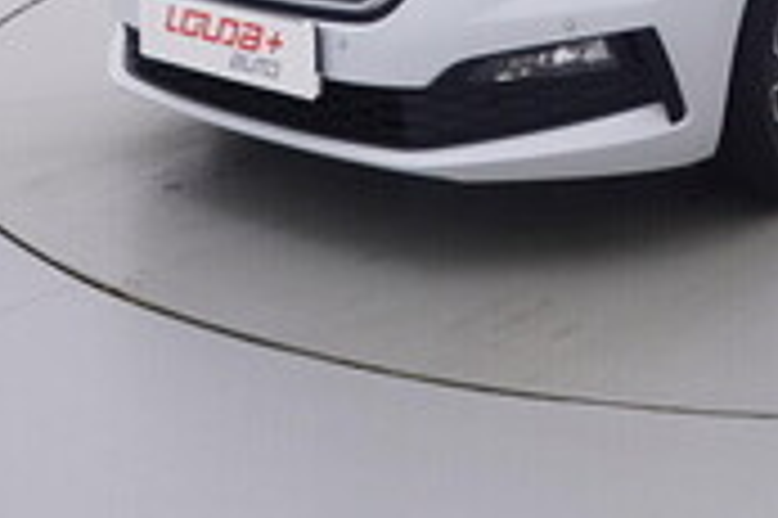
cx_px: 726
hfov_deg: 27.1
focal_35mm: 72
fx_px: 1546
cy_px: -200
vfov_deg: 17.5
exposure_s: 1/80
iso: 200
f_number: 5
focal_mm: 15
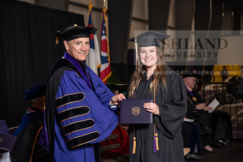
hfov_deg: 26.0
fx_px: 527
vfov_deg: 17.5
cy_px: 81
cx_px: 122
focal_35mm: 78
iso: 1000
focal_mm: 78
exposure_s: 1/200
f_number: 5
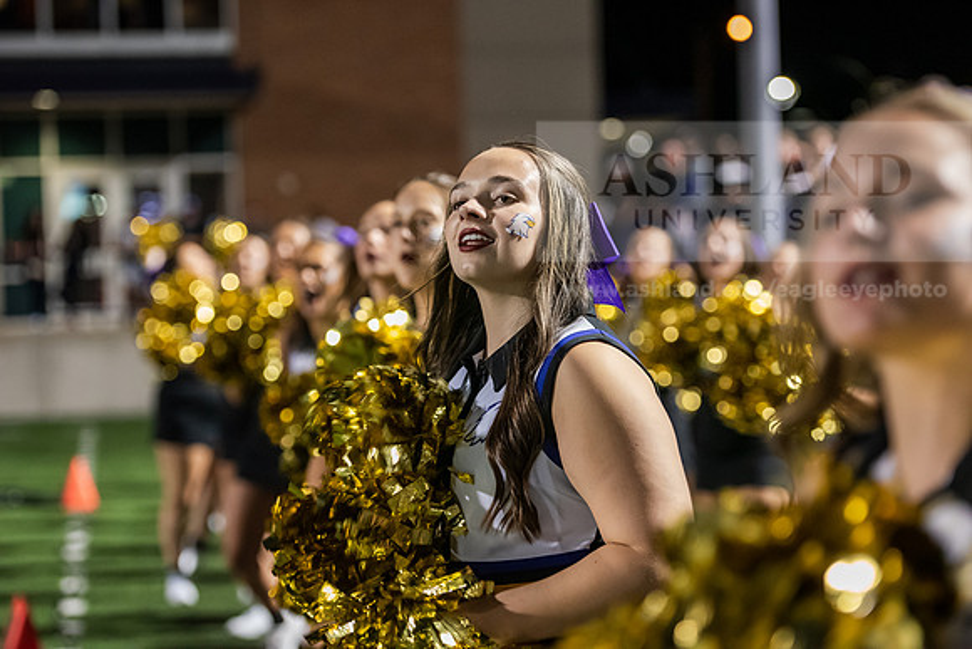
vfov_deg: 13.7
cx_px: 486
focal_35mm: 100
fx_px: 2701
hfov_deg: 20.4
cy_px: 324
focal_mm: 100
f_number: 3.2
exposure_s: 1/320
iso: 5000
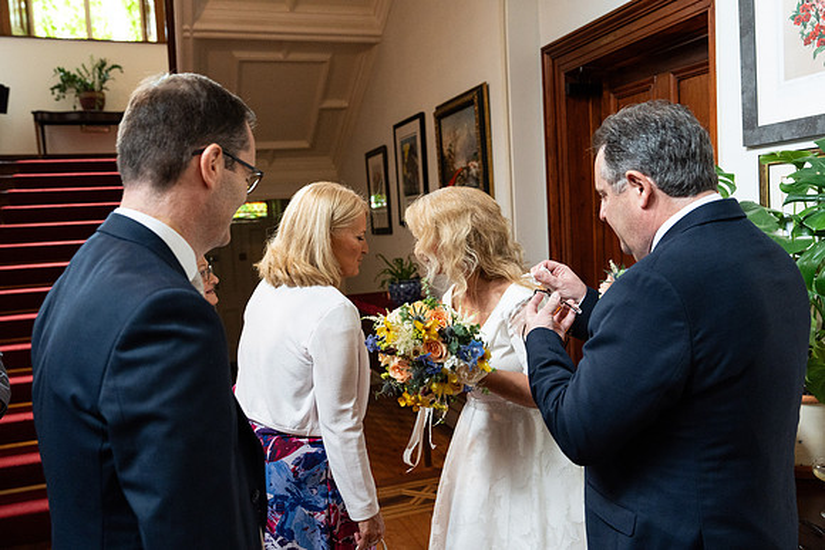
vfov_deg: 43.6
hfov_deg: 61.9
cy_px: 275
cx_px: 412
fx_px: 688
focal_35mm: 30
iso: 5000
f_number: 3.5
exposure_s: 1/200
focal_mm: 30
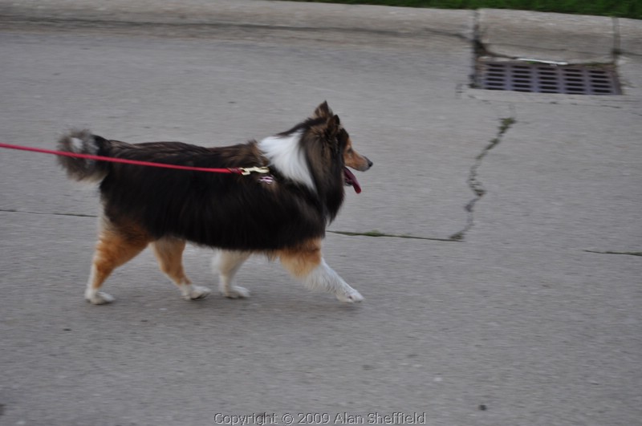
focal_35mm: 82
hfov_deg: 24.7
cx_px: 321
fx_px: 1469
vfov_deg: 16.5
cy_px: 213
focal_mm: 55
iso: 280
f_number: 5.6
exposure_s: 1/125
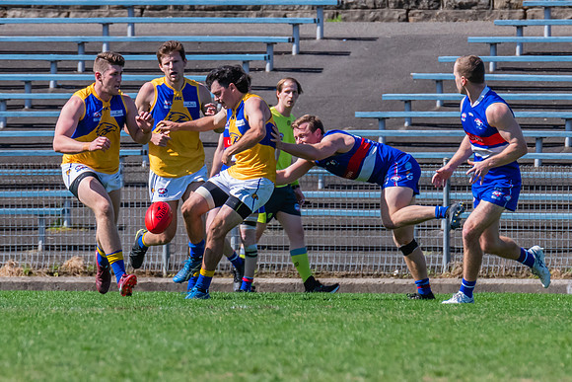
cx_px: 170
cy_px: 177
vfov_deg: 1.4
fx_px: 15163
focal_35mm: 954
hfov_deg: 2.2
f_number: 8
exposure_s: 1/1600
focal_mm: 420
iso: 800
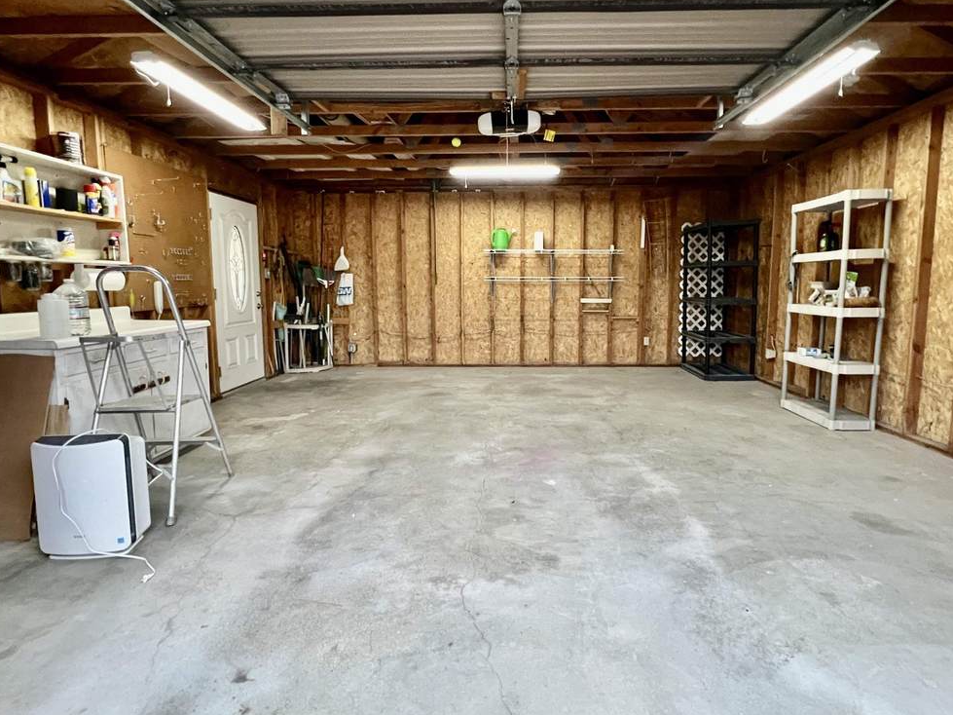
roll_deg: +1.2
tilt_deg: -6.0
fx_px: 468
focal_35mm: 17
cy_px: 334
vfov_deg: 74.6
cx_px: 504
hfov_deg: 90.9
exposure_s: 1/40
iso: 800
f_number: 1.8
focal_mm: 1.57
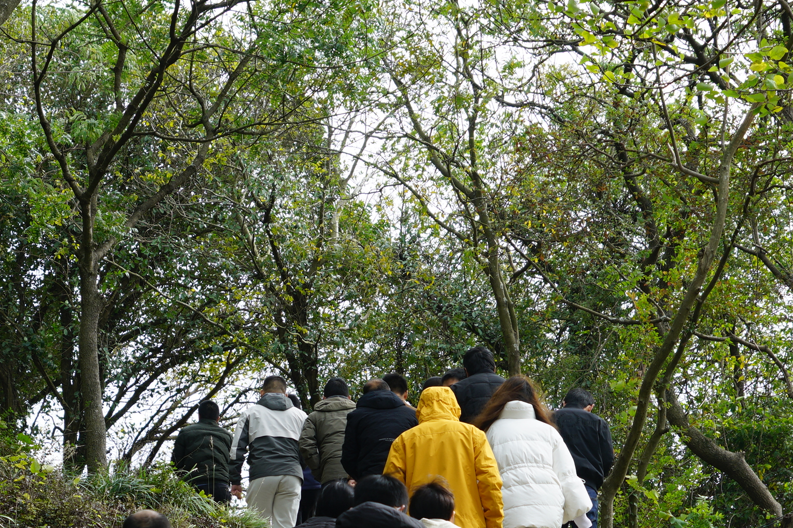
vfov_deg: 9.8
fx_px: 3040
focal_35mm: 138
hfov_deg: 14.8
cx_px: 273
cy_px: 568
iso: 100
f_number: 6.3
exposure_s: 1/80
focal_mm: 53
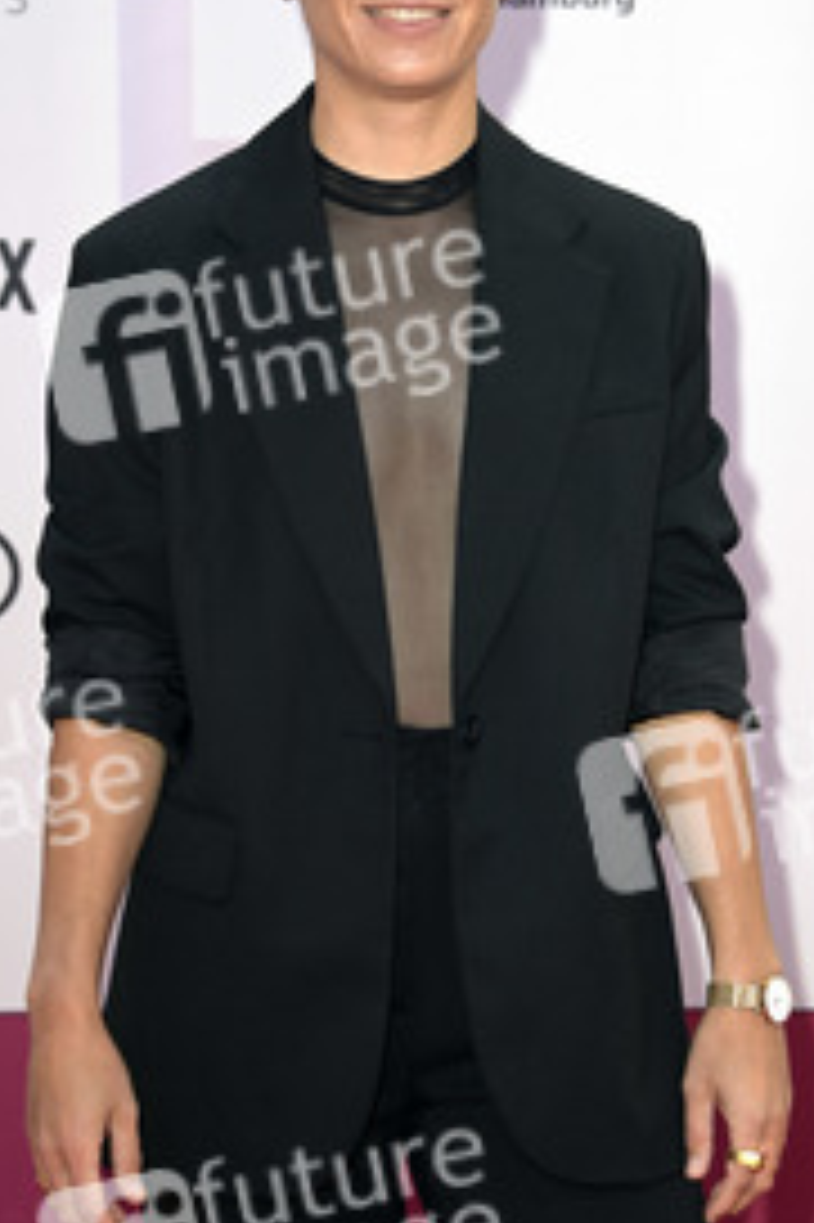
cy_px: 562
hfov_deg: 11.0
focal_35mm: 125
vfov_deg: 16.4
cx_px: 400
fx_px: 4245
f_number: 5.6
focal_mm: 85
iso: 250
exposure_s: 1/250
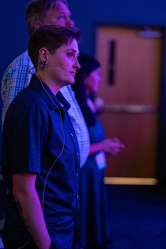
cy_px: 124
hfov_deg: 16.3
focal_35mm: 84
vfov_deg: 24.2
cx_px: 83
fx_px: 581
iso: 5000
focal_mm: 56
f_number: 1.6
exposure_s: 1/80
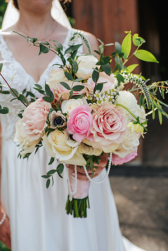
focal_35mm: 35
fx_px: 245
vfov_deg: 54.4
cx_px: 84
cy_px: 126
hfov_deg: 37.9
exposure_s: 1/250
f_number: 3.2
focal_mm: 35
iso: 100
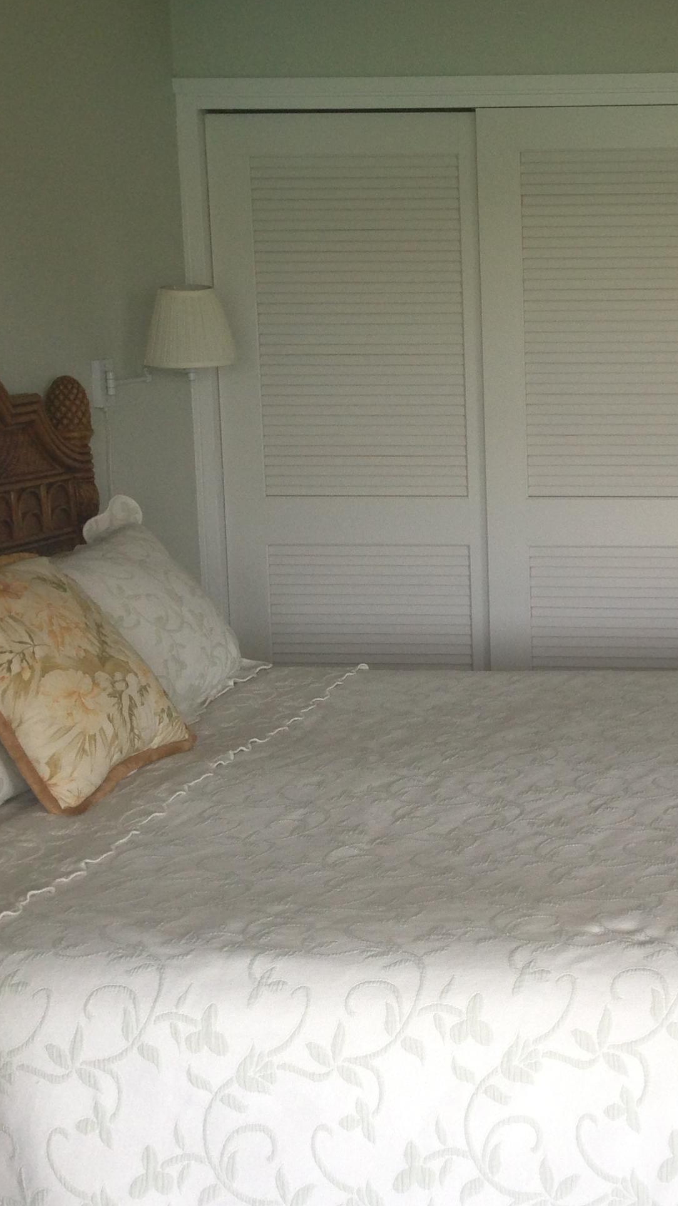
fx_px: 1790
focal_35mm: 56
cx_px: 743
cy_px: 528
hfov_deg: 20.5
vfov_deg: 37.2
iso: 80
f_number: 2.4
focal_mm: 4.13
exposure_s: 1/60
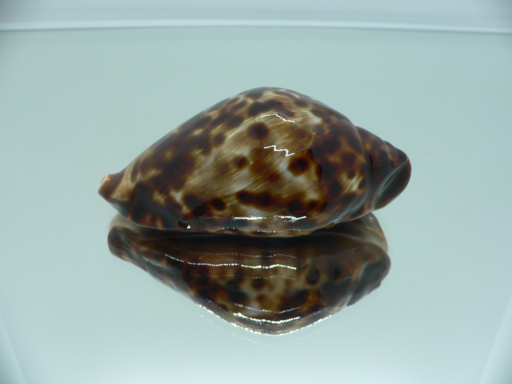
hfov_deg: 52.6
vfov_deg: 40.7
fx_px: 518
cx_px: 256
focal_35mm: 35
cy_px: 192
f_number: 2.8
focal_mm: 4.6
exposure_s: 1/60
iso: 150
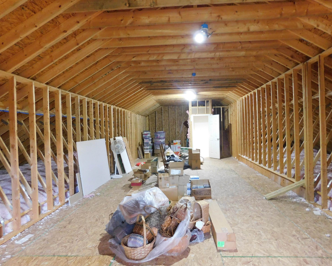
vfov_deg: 58.8
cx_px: 171
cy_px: 133
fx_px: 236
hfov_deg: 70.3
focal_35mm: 24
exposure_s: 1/8
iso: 400
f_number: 3
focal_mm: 4
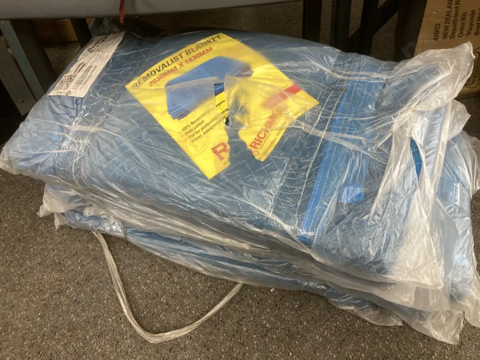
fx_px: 388
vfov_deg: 49.7
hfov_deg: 63.4
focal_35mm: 28
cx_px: 240
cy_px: 180
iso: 125
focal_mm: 3.99
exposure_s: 1/50
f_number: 1.8
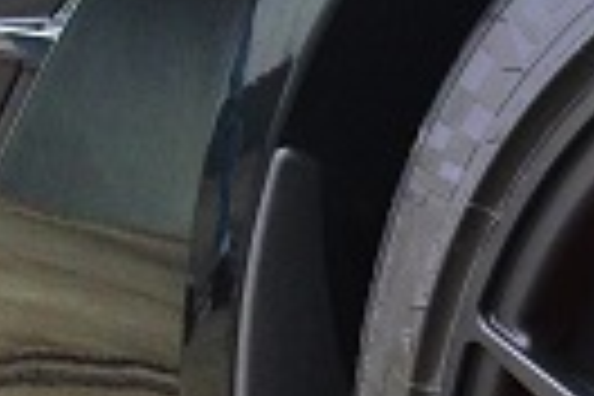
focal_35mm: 118
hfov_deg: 15.0
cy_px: 664
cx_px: 1076
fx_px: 1947
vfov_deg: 11.0
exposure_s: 1/30
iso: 50
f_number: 2.2
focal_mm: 4.12
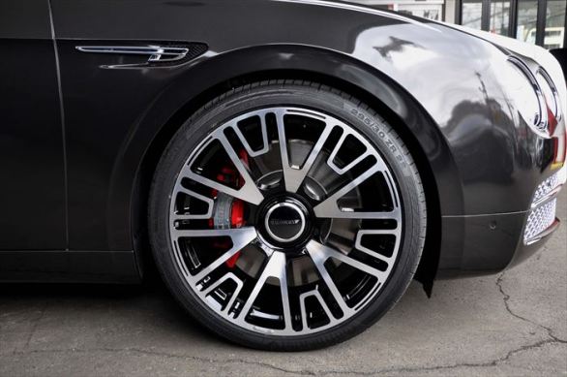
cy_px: 188
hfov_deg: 46.5
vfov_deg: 31.8
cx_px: 284
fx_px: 661
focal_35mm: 42
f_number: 6.3
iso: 200
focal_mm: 28
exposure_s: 1/50
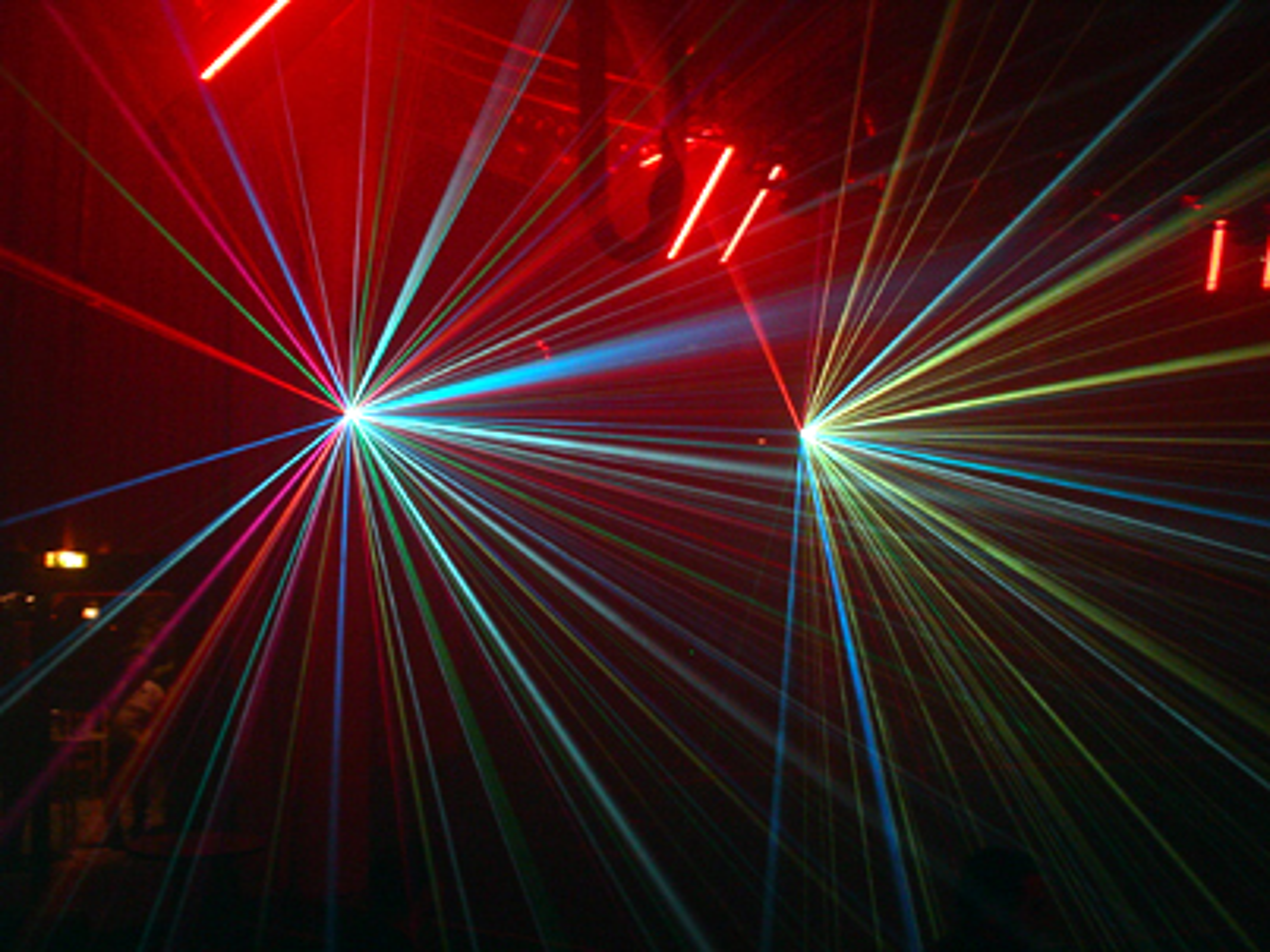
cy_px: 476
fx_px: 1394
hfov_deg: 49.0
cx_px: 635
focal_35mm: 38
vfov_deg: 37.7
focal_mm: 7.8
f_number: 2.8
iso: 200
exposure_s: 1/8
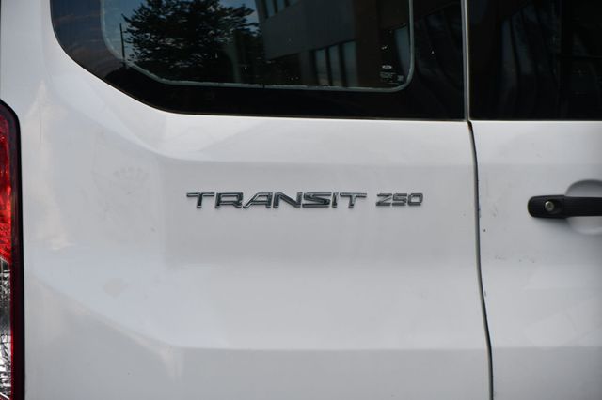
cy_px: 200
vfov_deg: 6.8
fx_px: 3376
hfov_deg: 10.2
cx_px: 301
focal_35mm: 202
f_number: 5.6
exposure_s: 1/250
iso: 220
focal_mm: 135
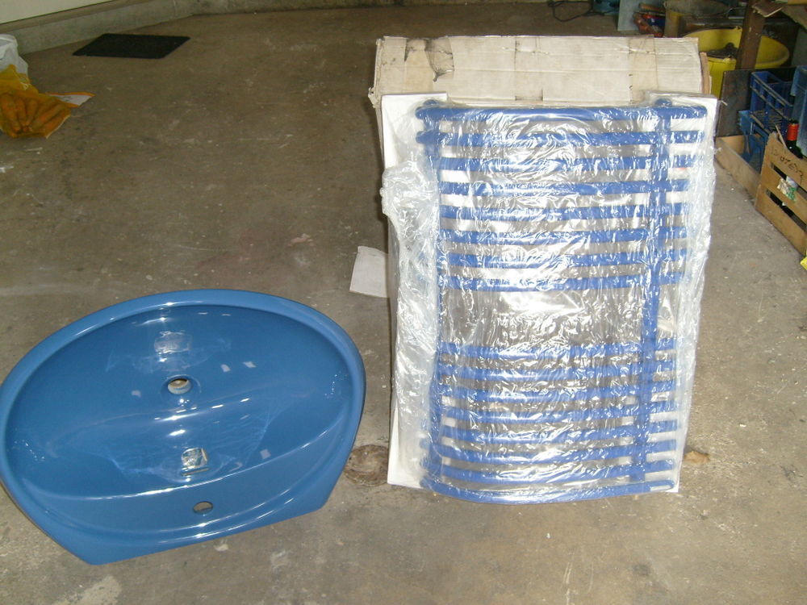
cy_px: 302
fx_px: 816
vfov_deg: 40.7
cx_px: 404
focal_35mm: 35
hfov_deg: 52.6
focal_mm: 5.8
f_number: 2.8
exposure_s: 1/45
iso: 100
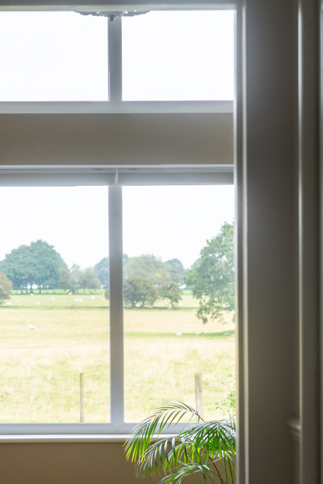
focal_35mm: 145
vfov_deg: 14.1
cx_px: 92
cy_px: 317
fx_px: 1949
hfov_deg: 9.5
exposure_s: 1/400
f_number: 8
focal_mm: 85
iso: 320
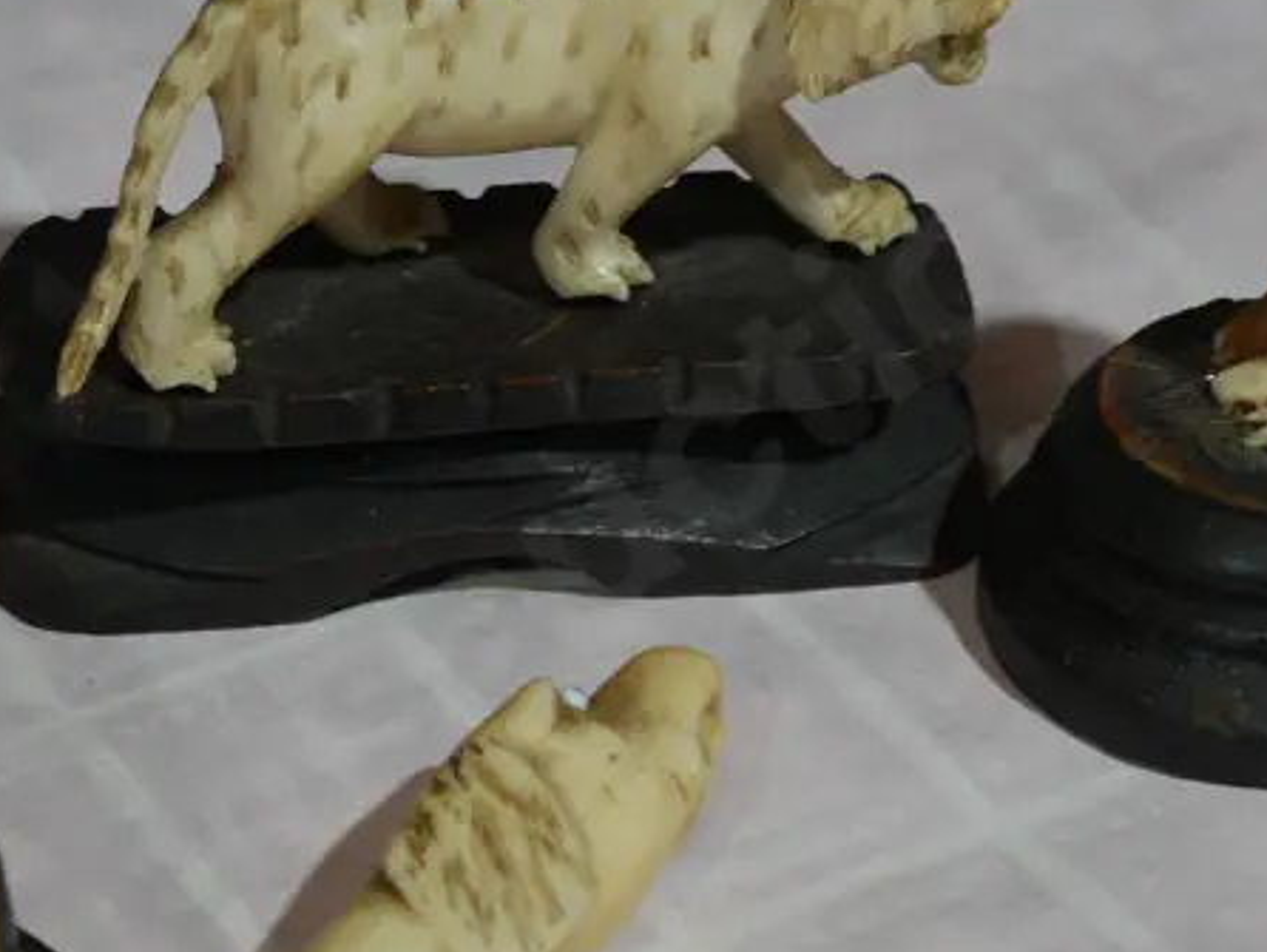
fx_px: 5383
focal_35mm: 147
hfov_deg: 13.4
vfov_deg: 10.1
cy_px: 530
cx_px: 619
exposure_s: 1/80
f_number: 5.4
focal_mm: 32
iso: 400
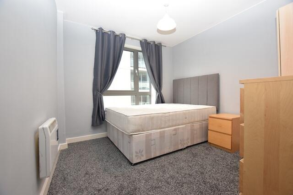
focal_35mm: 15
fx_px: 122
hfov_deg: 100.4
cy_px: 98
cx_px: 146
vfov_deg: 77.3
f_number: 5
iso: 800
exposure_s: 1/100
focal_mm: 10
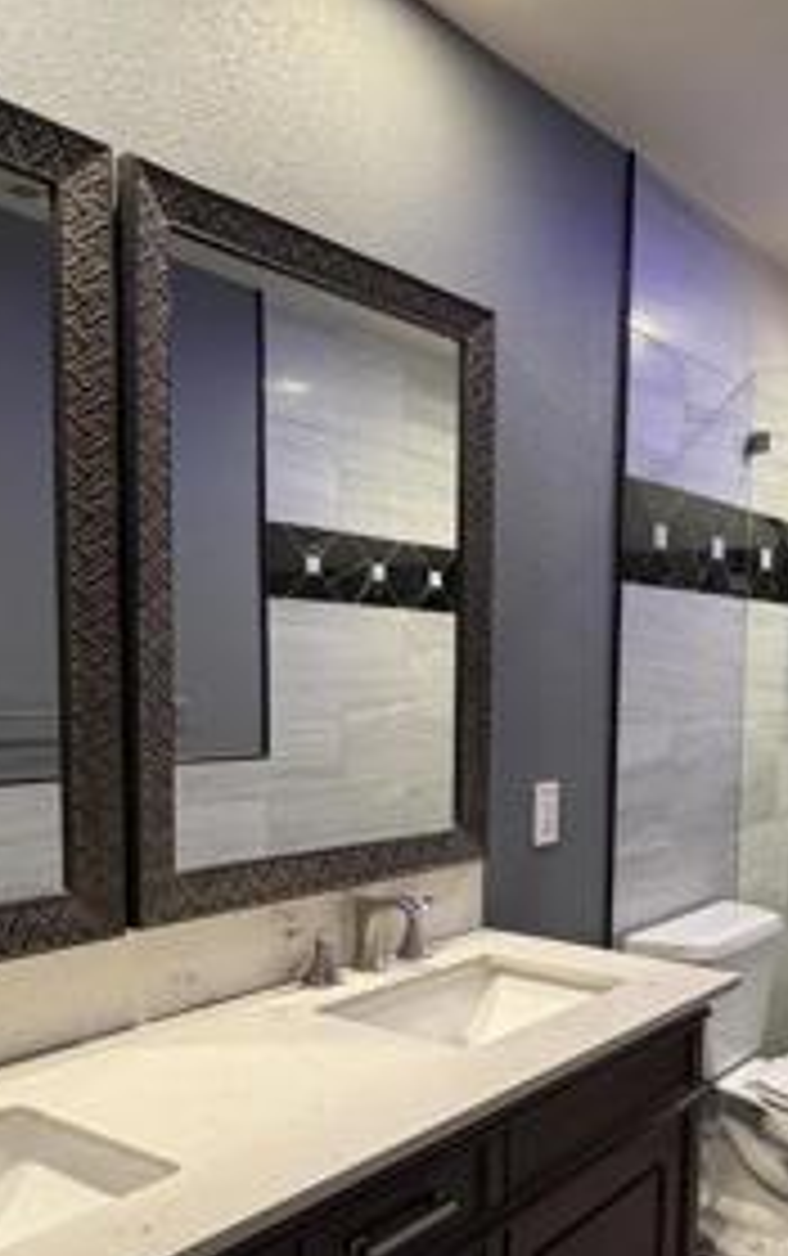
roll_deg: -2.0
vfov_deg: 56.1
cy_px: 774
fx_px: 1165
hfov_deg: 36.3
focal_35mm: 34
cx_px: 612
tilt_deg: -5.5
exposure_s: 1/60
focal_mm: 2.22
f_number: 2.2
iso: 320
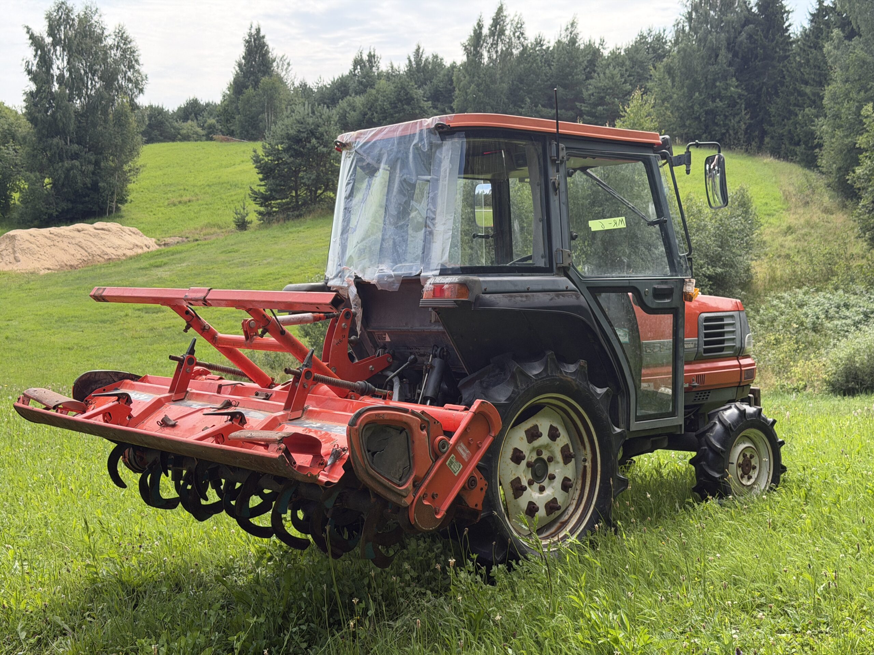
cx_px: 437
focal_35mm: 48
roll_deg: -1.6
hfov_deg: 39.7
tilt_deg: -4.5
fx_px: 1212
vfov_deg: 30.3
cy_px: 328
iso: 80
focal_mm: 6.76
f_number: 1.78
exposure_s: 1/1754
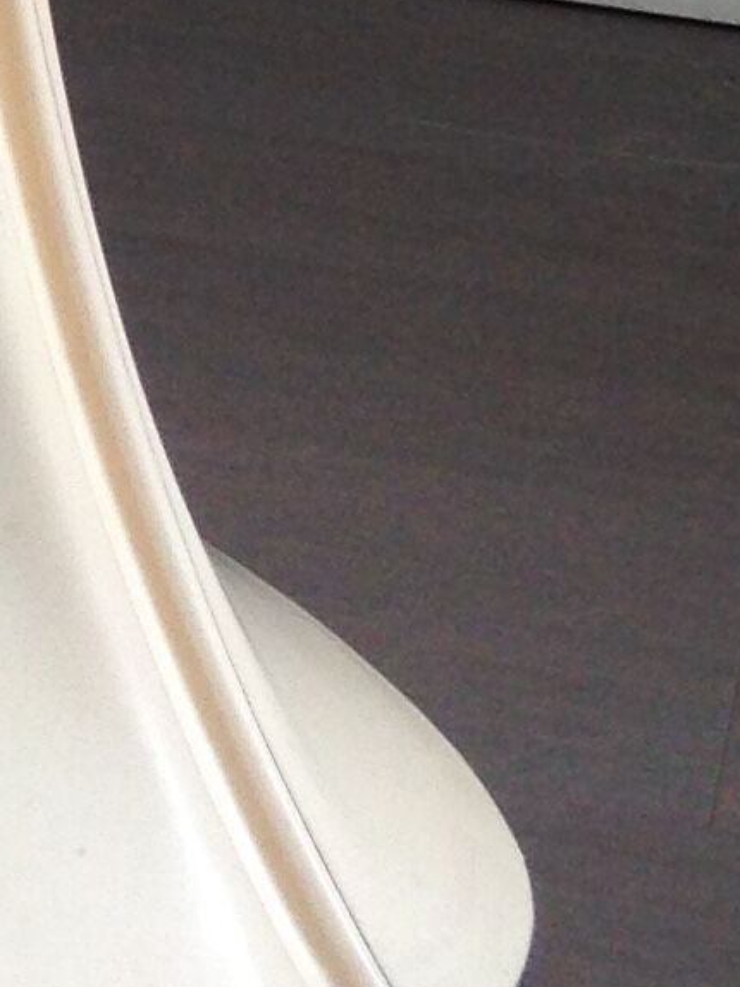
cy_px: -863
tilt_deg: -17.1
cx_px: -771
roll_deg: +1.5
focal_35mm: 188
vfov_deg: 9.9
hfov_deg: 7.6
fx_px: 5357
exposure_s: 1/120
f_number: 2.4
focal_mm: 4.12
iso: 64
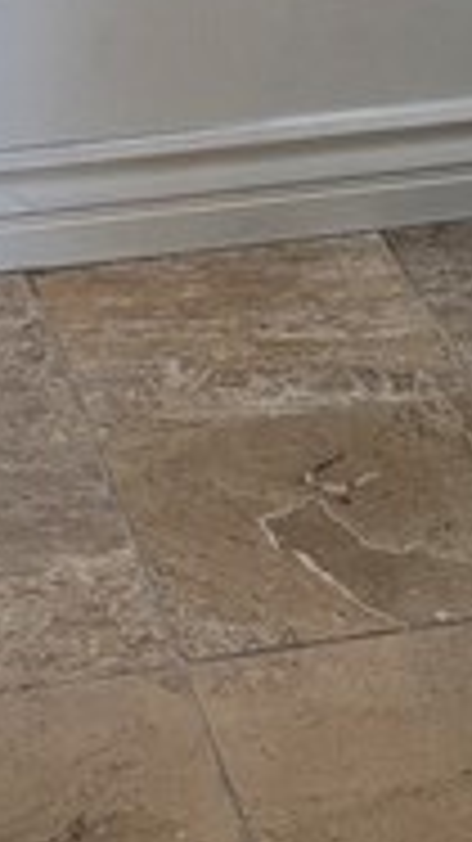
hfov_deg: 7.7
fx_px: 3453
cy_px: -856
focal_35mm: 155
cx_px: 620
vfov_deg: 12.2
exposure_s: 1/120
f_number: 1.6
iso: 125
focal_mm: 5.96
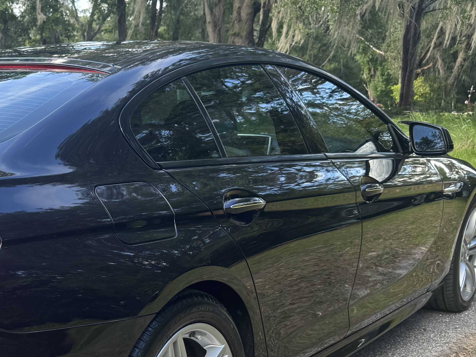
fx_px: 756
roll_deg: +3.0
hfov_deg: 33.3
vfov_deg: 26.3
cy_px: 263
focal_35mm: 55
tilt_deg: -12.6
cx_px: 57
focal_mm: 6.76
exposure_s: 1/123
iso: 50
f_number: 1.78
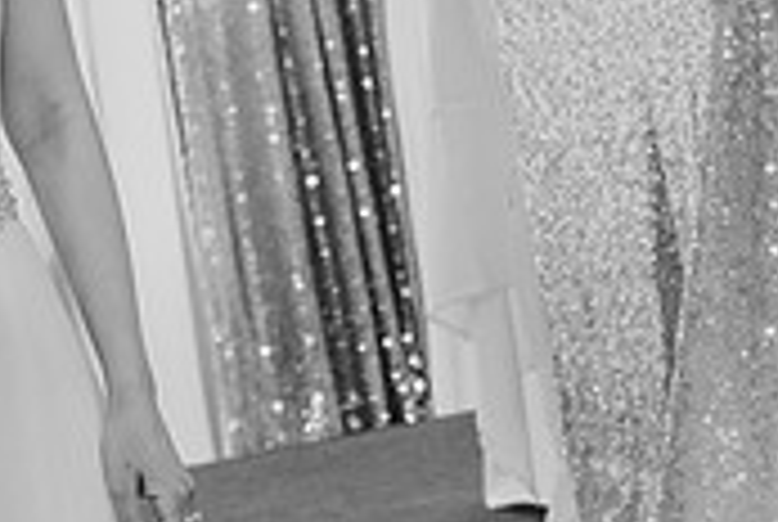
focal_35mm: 159
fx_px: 3442
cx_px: 75
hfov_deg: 12.8
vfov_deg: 8.6
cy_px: -135
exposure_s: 1/125
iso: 1000
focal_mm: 34
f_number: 2.8
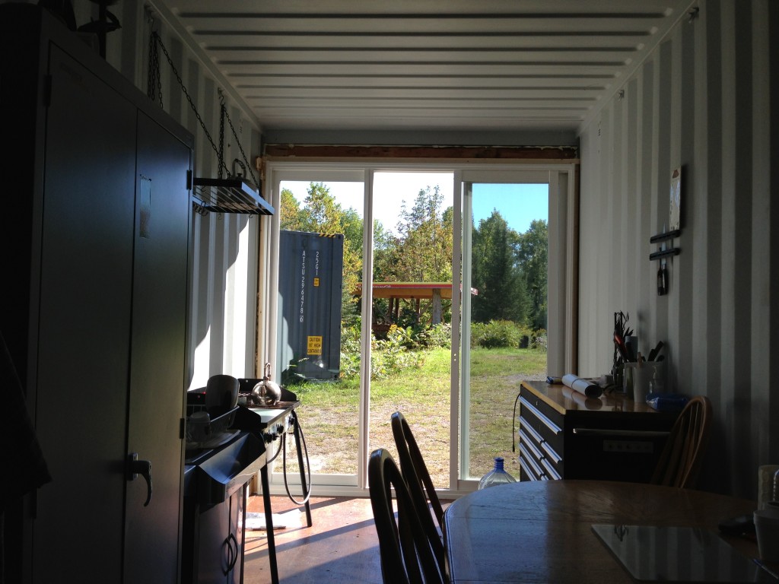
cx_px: 390
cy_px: 292
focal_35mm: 33
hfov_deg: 55.4
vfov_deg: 42.9
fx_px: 743
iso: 50
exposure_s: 1/382
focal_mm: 4.13
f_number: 2.4
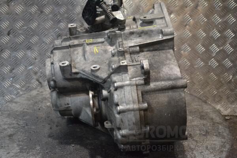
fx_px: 395
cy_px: 79
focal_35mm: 60
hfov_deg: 33.4
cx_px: 118
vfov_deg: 22.6
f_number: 5.6
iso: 3200
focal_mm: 40
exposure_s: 1/125
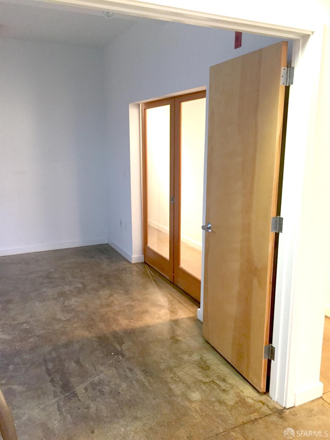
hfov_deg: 48.2
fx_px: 369
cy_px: 220
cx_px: 165
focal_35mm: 29
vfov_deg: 61.7
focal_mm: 4.15
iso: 320
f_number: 2.2
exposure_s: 1/33
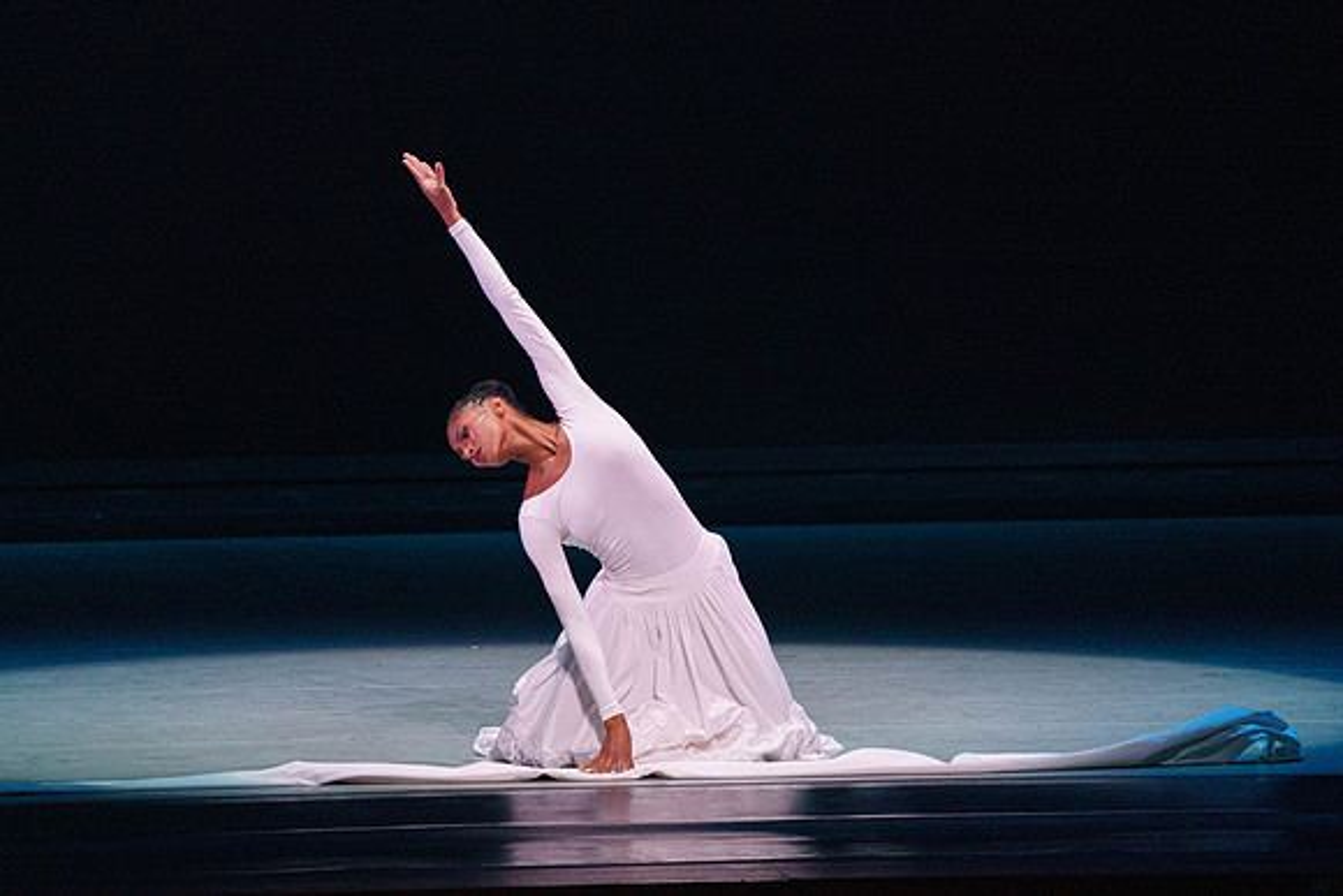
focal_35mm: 367
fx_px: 13694
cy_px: 448
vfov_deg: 3.7
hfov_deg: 5.6
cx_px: 672
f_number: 6.3
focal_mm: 367
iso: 5000
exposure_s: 1/400
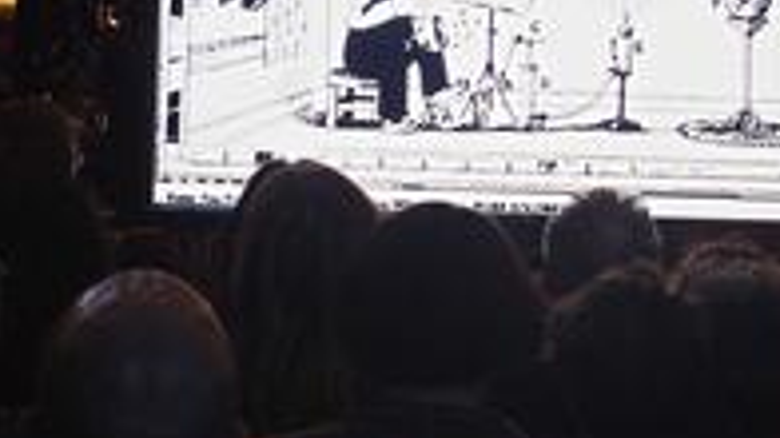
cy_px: -52
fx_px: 4238
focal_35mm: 205
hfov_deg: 10.5
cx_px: 275
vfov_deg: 5.9
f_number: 2.8
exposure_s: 1/60
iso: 500
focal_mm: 19.6
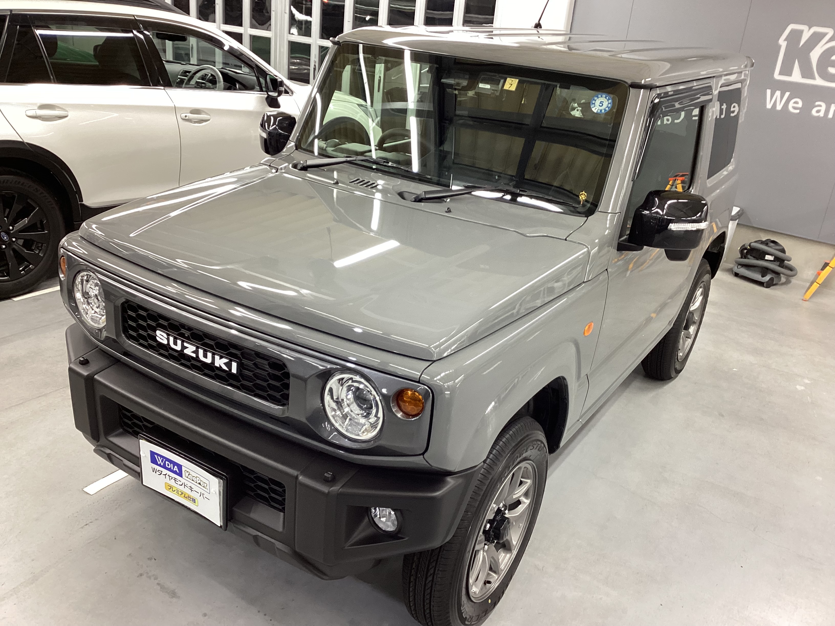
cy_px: 313
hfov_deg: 58.4
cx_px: 418
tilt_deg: -23.0
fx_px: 748
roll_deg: -6.8
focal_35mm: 31
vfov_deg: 45.4
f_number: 2.4
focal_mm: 3.3
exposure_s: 1/60
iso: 125
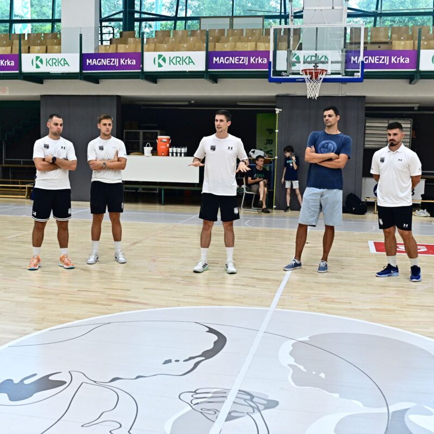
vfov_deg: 37.6
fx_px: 638
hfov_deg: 37.6
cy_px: 216
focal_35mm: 45
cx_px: 213
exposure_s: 1/400
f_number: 4.5
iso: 1600
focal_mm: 35
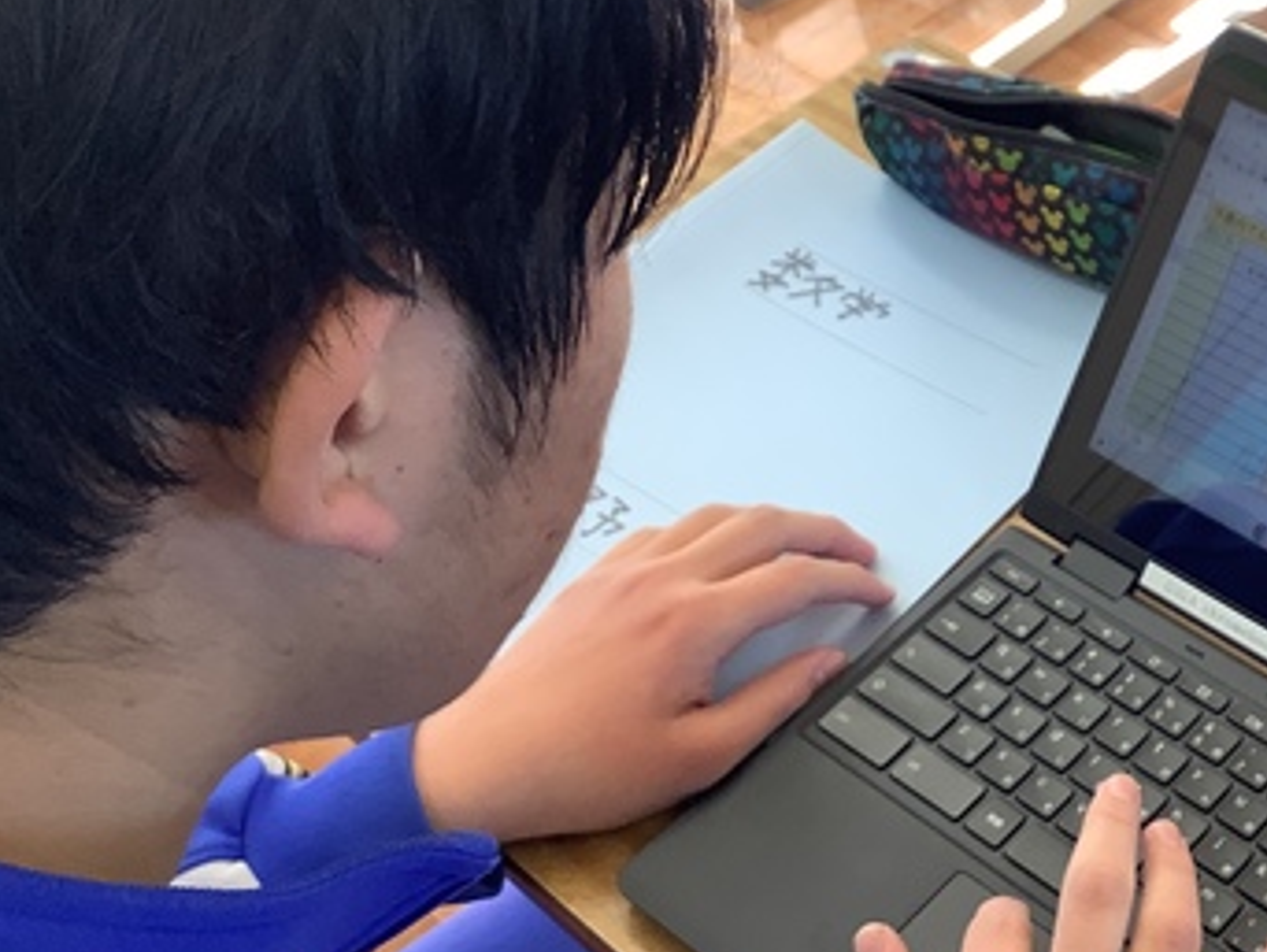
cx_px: 1119
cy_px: 415
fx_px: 2124
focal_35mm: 58
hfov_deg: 31.8
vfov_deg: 25.2
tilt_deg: -45.0
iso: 50
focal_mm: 3.3
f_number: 2.4
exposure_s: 1/60
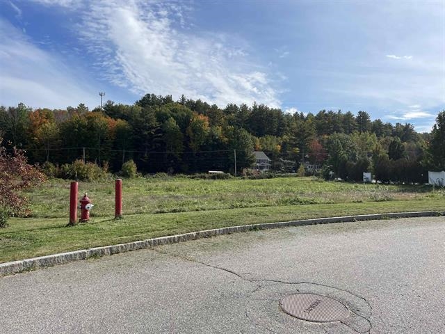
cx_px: 222
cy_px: 167
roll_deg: +0.0
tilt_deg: +0.9
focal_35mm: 26
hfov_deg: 67.3
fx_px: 334
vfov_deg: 53.1
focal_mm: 4.2
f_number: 1.6
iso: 32
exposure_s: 1/4651
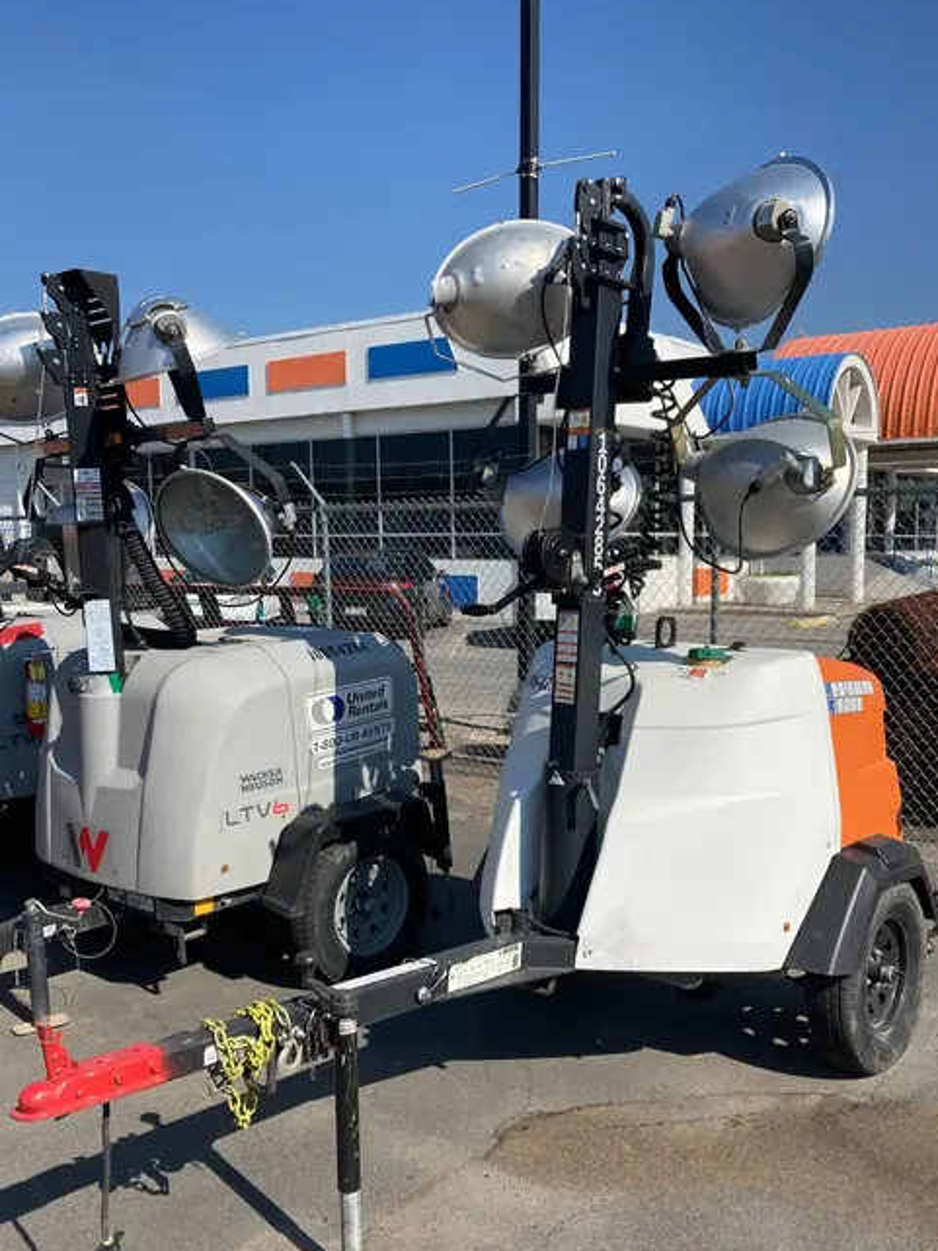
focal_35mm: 32
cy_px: 690
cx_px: 521
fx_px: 1156
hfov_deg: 44.1
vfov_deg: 56.7
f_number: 1.8
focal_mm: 3.99
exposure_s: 1/2525
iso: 20
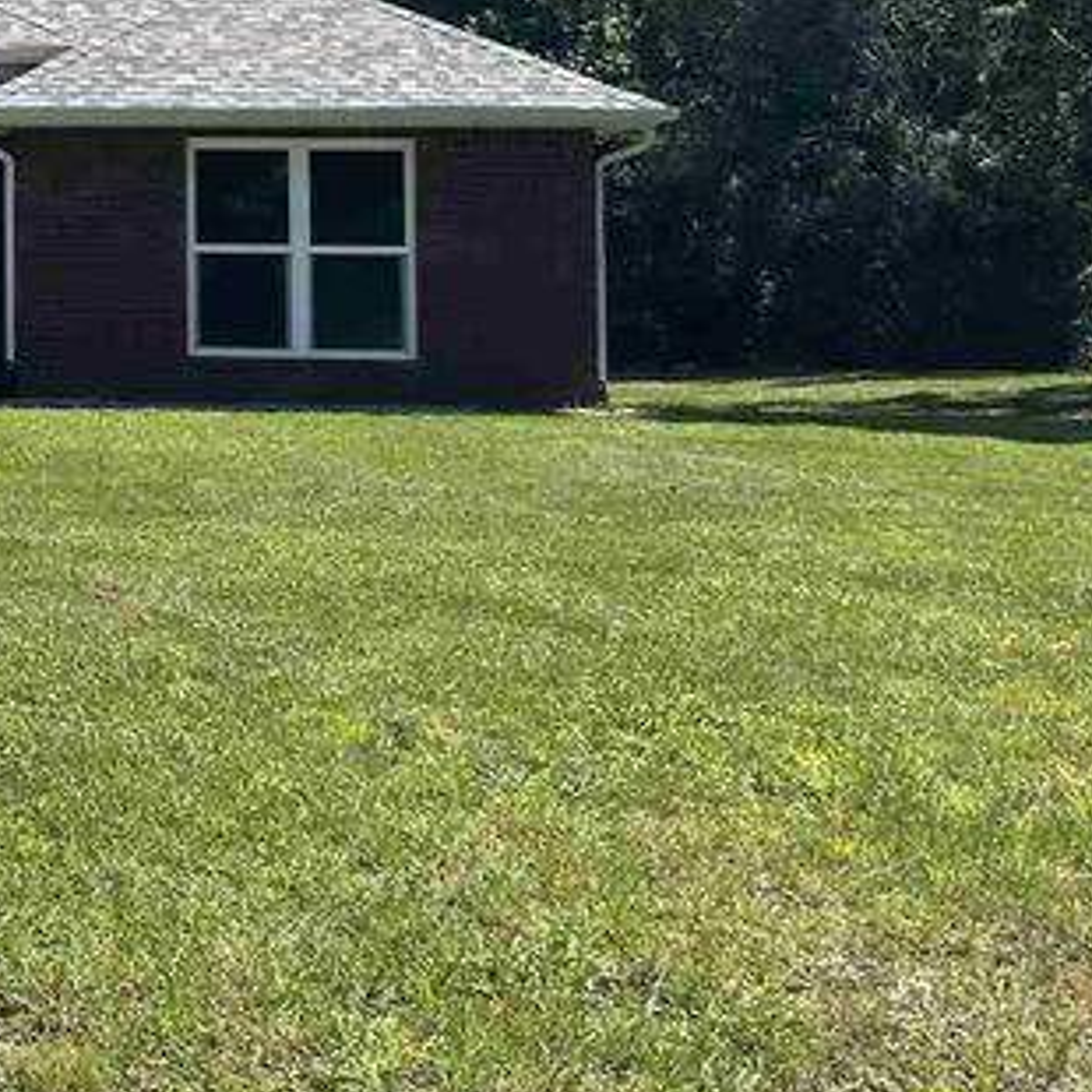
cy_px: 95
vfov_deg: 22.2
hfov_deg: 19.4
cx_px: -613
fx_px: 2712
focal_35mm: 76
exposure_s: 1/3356
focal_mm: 5.7
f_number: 1.5
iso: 50
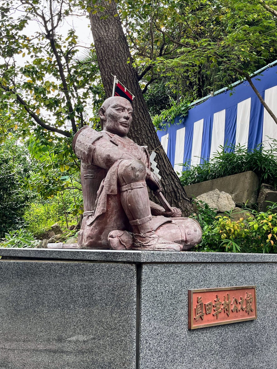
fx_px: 277
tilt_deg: +17.1
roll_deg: -0.5
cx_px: 138
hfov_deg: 53.1
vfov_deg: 67.3
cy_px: 184
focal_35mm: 26
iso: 50
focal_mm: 5.1
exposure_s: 1/615
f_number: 1.6
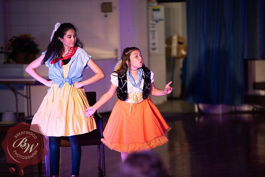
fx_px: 1472
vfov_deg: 6.9
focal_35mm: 200
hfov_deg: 10.3
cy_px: 88
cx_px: 132
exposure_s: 1/200
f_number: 2.8
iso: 1250
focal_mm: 200
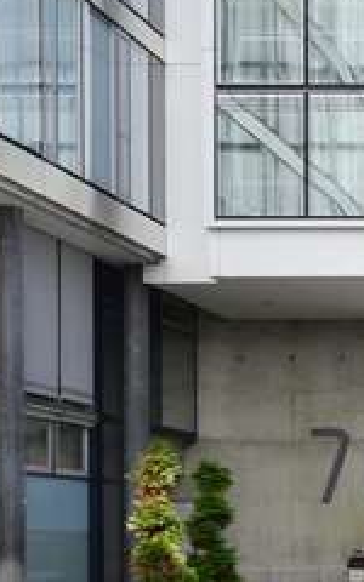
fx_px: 1809
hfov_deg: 10.1
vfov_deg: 17.9
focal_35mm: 114
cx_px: 859
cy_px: 565
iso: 200
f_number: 7.1
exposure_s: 1/200
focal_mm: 28
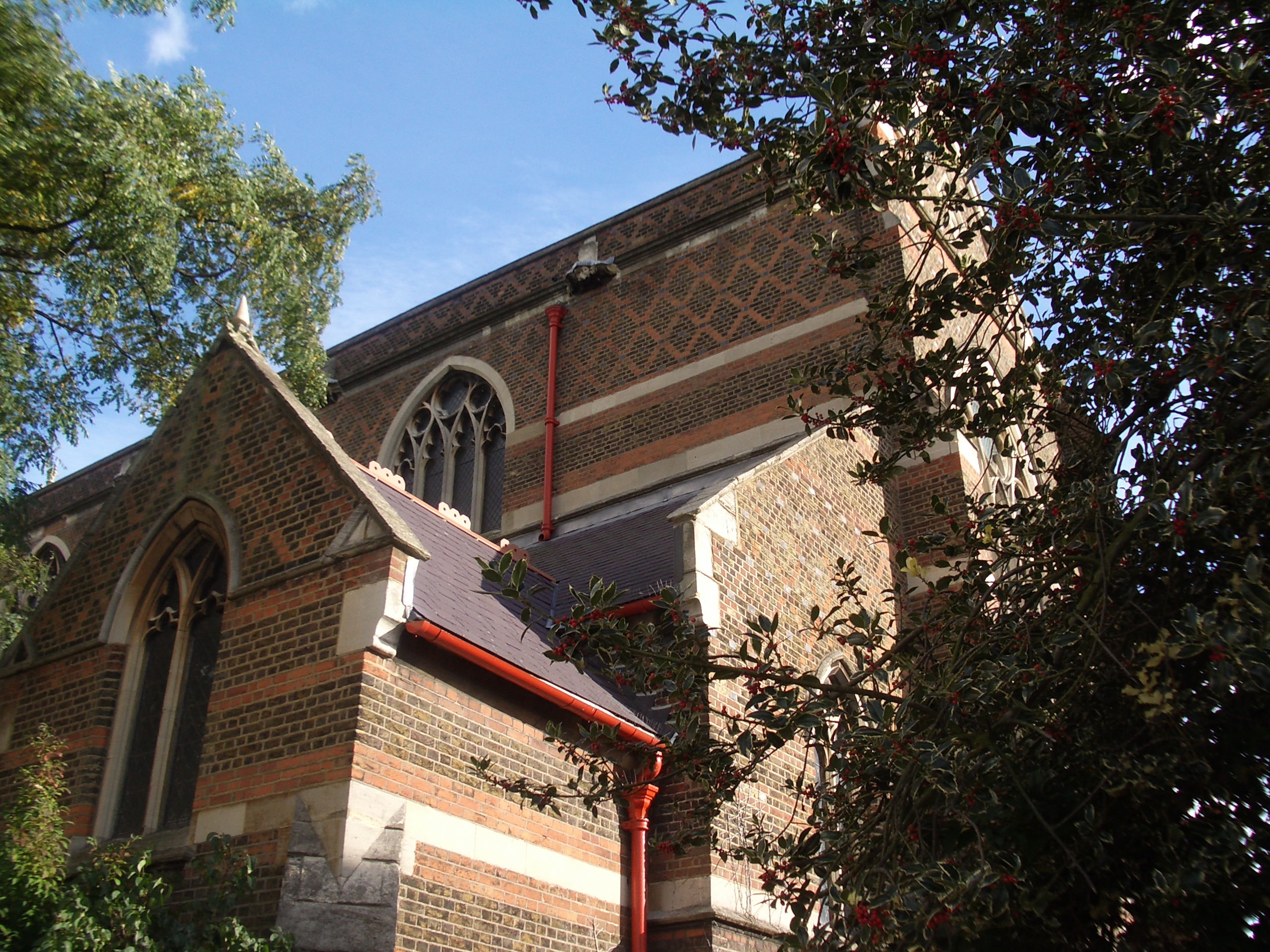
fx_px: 1284
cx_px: 635
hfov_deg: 52.6
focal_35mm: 35
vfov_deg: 40.7
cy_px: 476
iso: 80
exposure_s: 1/160
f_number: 4.3
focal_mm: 5.8
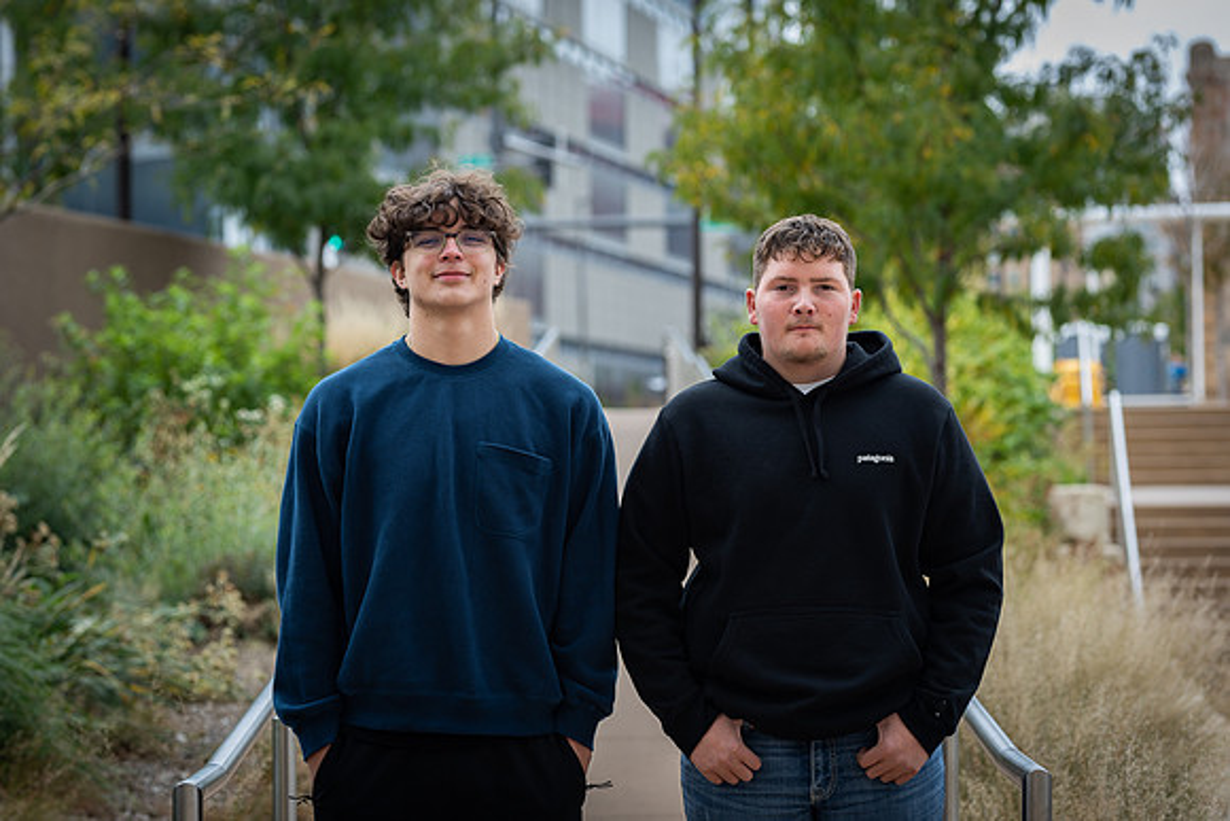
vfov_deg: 14.2
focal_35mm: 97
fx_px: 3299
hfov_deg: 21.1
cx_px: 672
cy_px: 373
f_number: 3.5
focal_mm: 85
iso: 50
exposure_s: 1/125
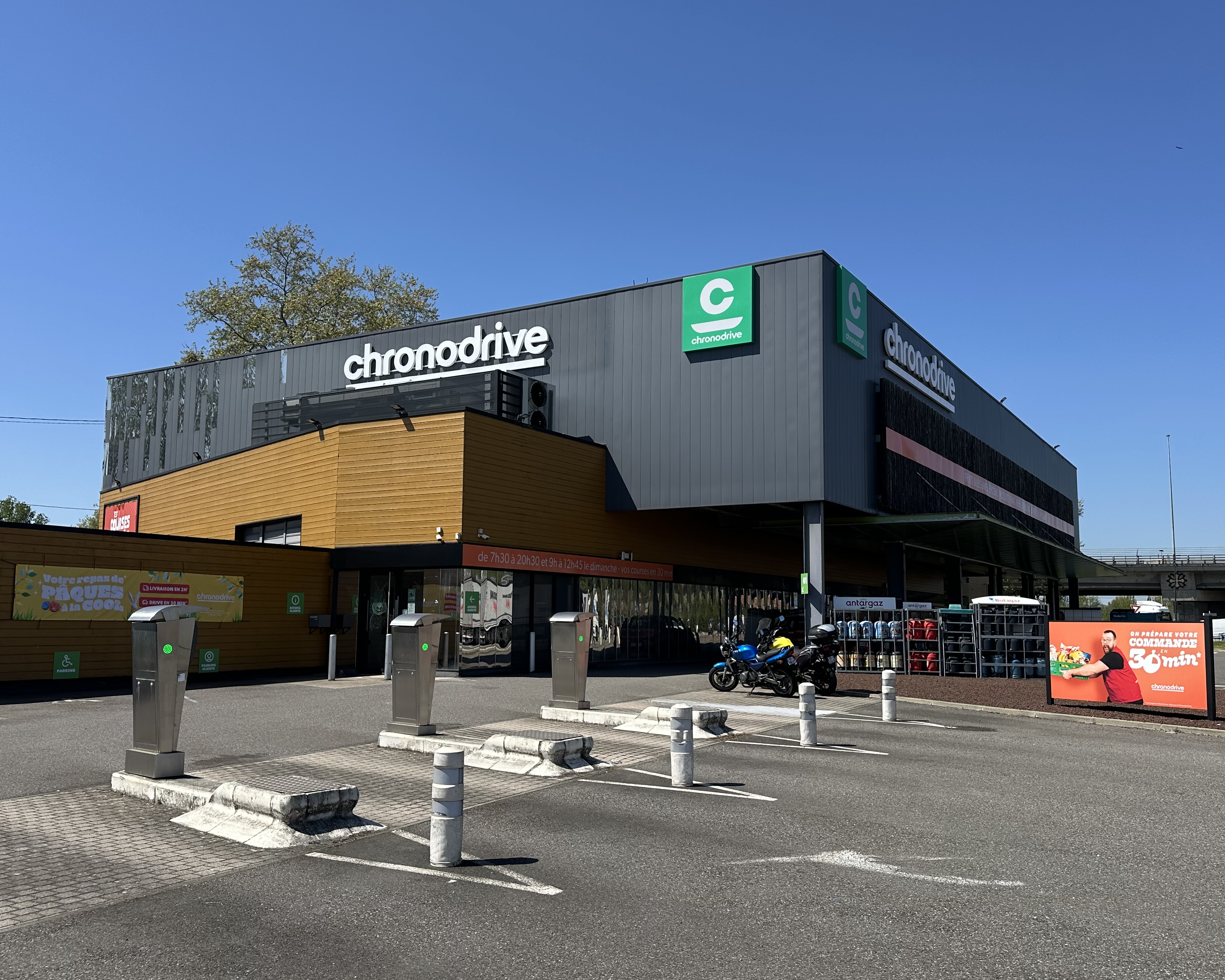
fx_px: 1051
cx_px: 626
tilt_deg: +6.4
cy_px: 499
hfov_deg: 60.4
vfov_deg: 50.0
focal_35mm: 29
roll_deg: -0.1
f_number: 1.78
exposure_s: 1/4348
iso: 80
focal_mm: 6.86
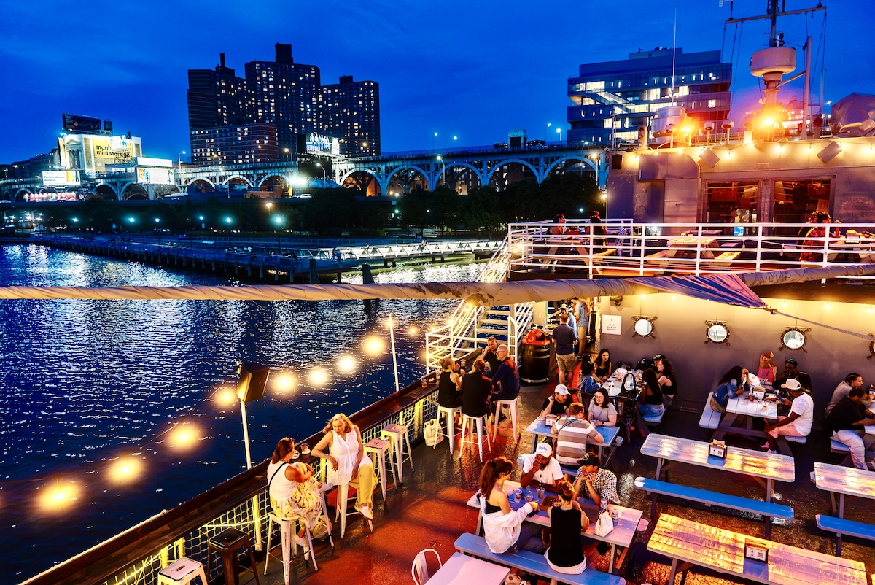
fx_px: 584
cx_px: 438
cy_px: 292
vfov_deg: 53.2
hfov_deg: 73.7
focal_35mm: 24
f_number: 2.8
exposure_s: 1/80
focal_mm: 24
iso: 3200
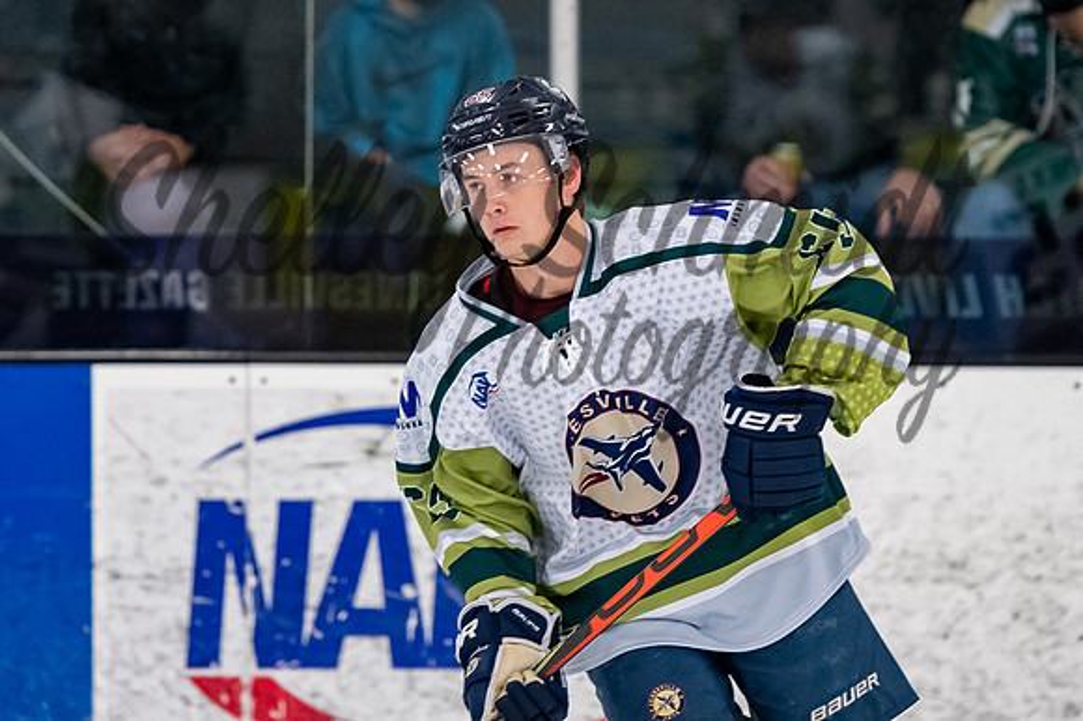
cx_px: 437
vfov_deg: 3.0
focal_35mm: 462
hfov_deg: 4.5
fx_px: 13888
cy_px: 163
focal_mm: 195
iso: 2000
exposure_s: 1/800
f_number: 3.2
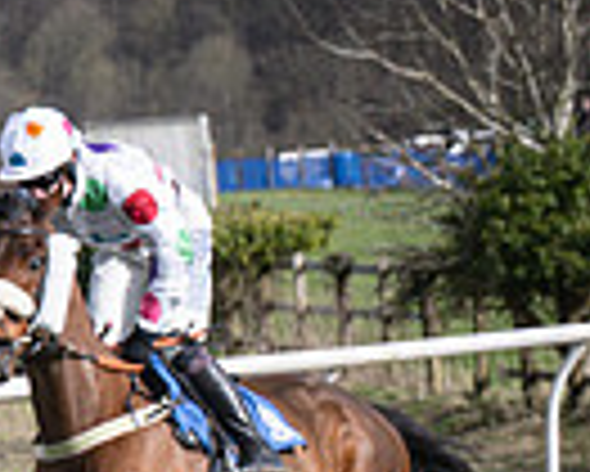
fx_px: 7252
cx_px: -340
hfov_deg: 4.6
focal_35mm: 415
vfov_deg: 3.7
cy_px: 778
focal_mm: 70
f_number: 5.6
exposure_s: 1/1600
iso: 400
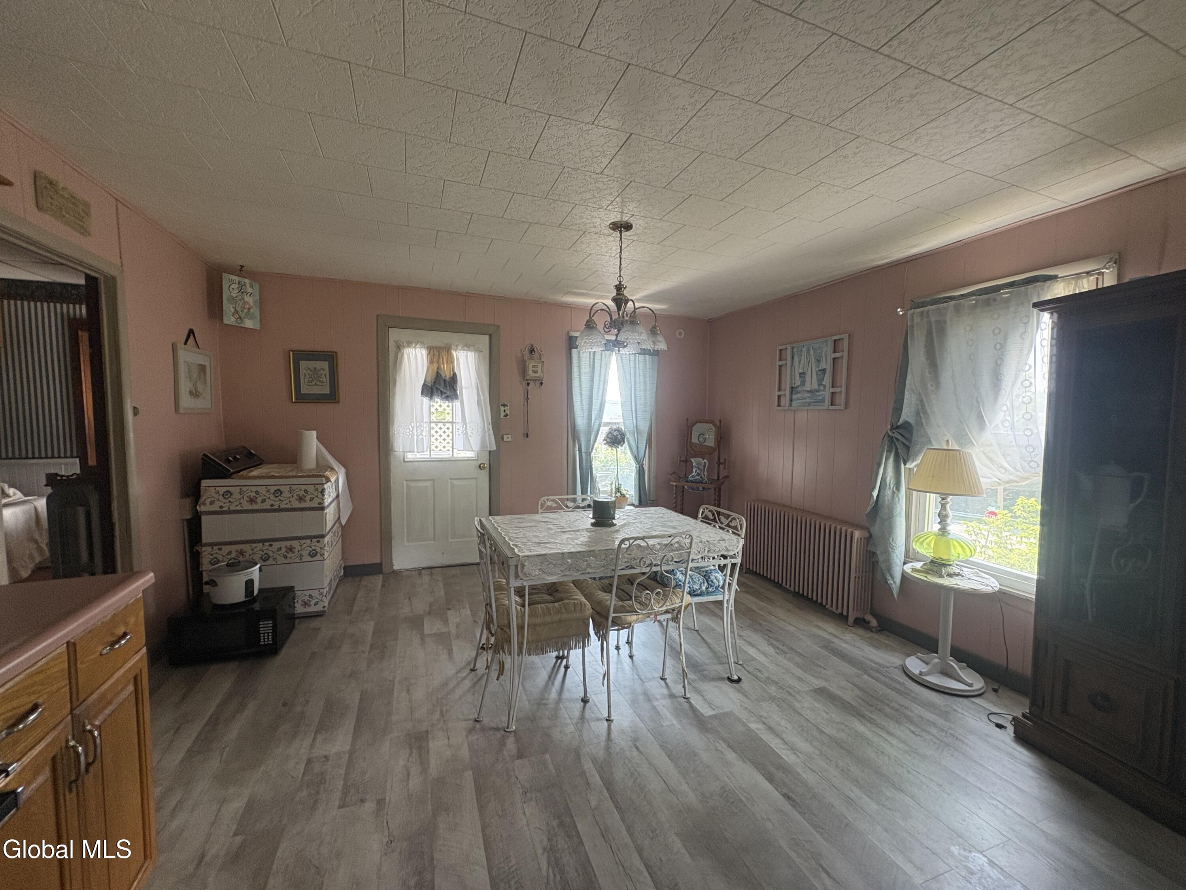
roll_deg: -0.3
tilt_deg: -4.1
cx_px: 593
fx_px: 480
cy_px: 445
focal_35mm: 14
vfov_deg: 85.7
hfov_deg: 102.1
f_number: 2.2
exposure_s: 1/91
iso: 200
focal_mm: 2.22
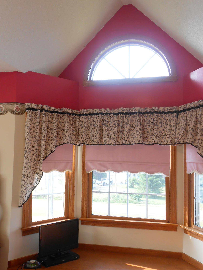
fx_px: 266
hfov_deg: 41.8
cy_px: 135
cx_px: 102
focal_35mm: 34
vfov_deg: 54.0
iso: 80
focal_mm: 6
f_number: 3.9
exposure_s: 1/30
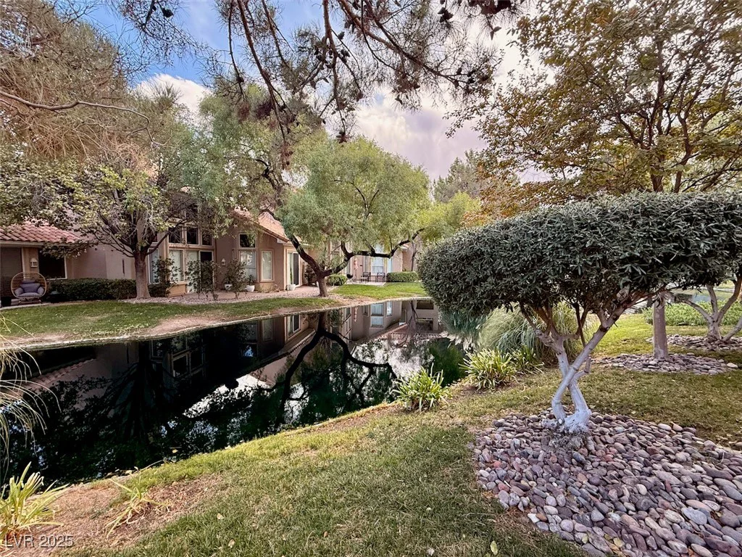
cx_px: 371
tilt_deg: -4.0
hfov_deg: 102.1
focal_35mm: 14
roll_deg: -0.5
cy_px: 278
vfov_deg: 85.7
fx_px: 300
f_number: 2.2
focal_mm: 2.22
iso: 80
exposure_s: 1/99
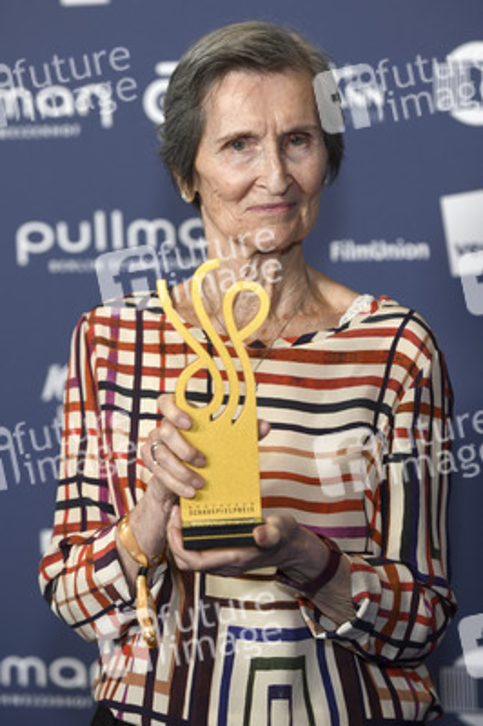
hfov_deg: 11.2
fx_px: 2459
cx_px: 242
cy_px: 363
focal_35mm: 122
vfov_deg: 16.8
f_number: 3.5
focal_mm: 122
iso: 640
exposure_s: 1/400
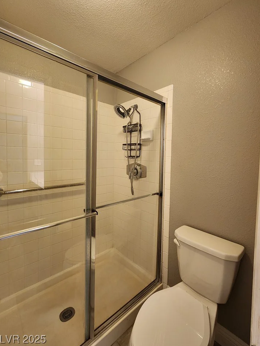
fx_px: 140
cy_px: 163
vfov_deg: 102.0
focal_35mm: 14
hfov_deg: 85.6
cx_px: 137
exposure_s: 1/30
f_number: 2.2
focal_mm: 2.2
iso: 320
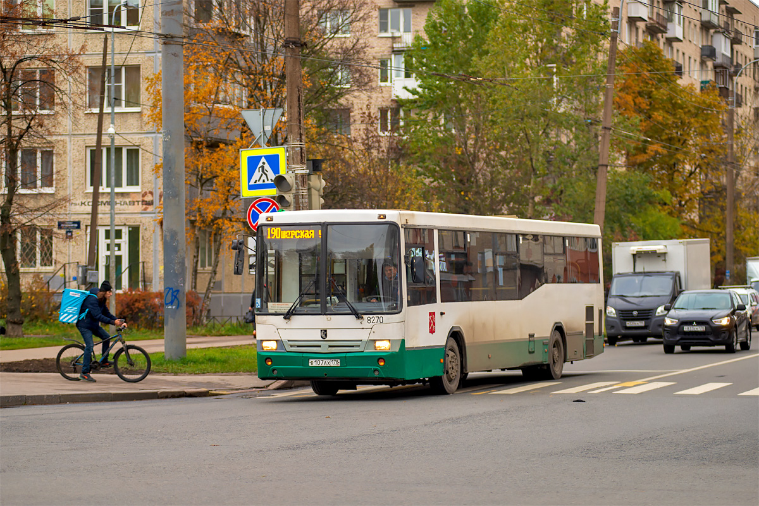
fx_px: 2108
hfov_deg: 20.4
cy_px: 253
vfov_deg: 13.7
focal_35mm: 100
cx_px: 380
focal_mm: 100
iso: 200
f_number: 3.2
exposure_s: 1/400
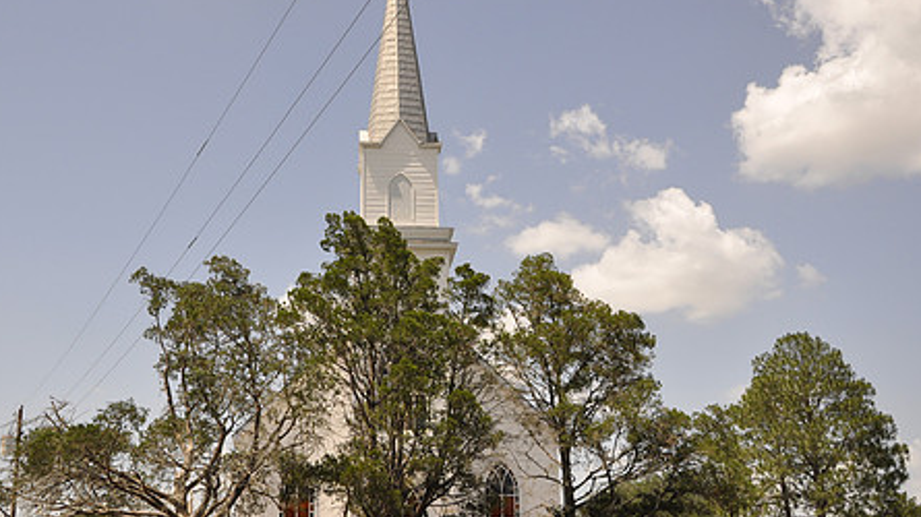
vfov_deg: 26.5
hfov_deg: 45.4
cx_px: 420
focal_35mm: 45
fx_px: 1099
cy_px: 270
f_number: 7.1
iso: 200
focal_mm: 22
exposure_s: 1/200
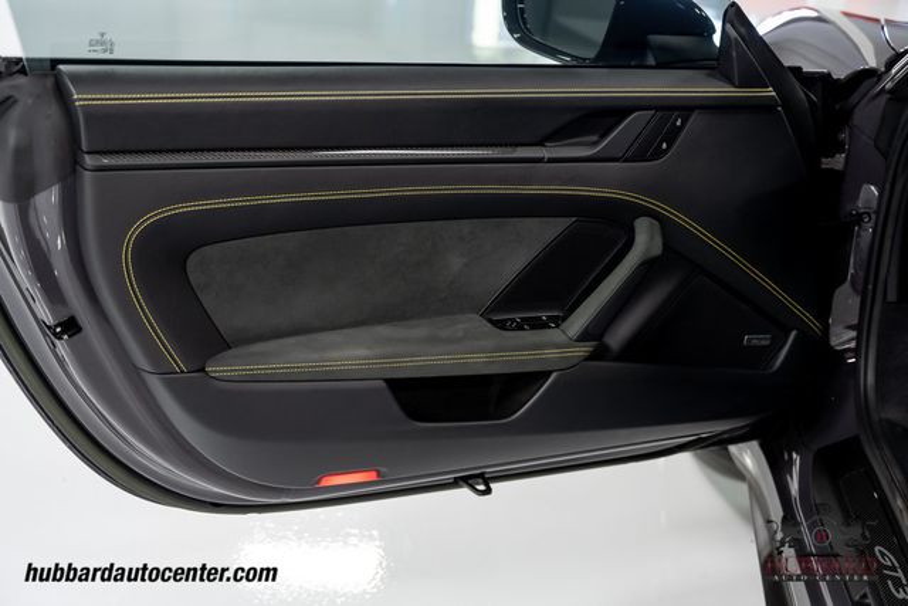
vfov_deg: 26.0
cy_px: 303
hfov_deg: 38.2
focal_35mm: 52
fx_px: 1312
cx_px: 454
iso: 800
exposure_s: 1/60
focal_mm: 52
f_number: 4
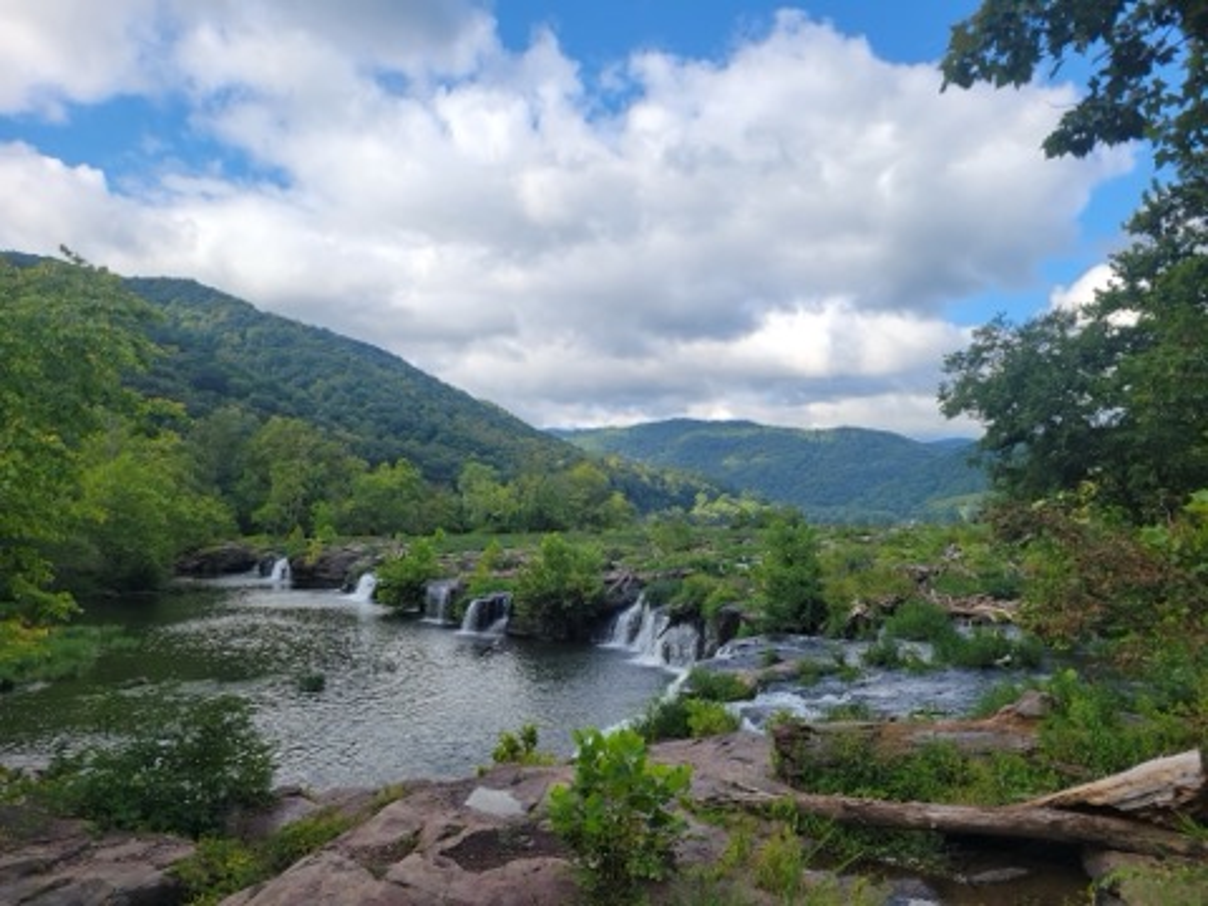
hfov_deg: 67.3
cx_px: 604
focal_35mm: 26
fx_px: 907
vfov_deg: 53.1
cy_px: 453
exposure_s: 1/1465
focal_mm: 5.4
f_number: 1.8
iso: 40
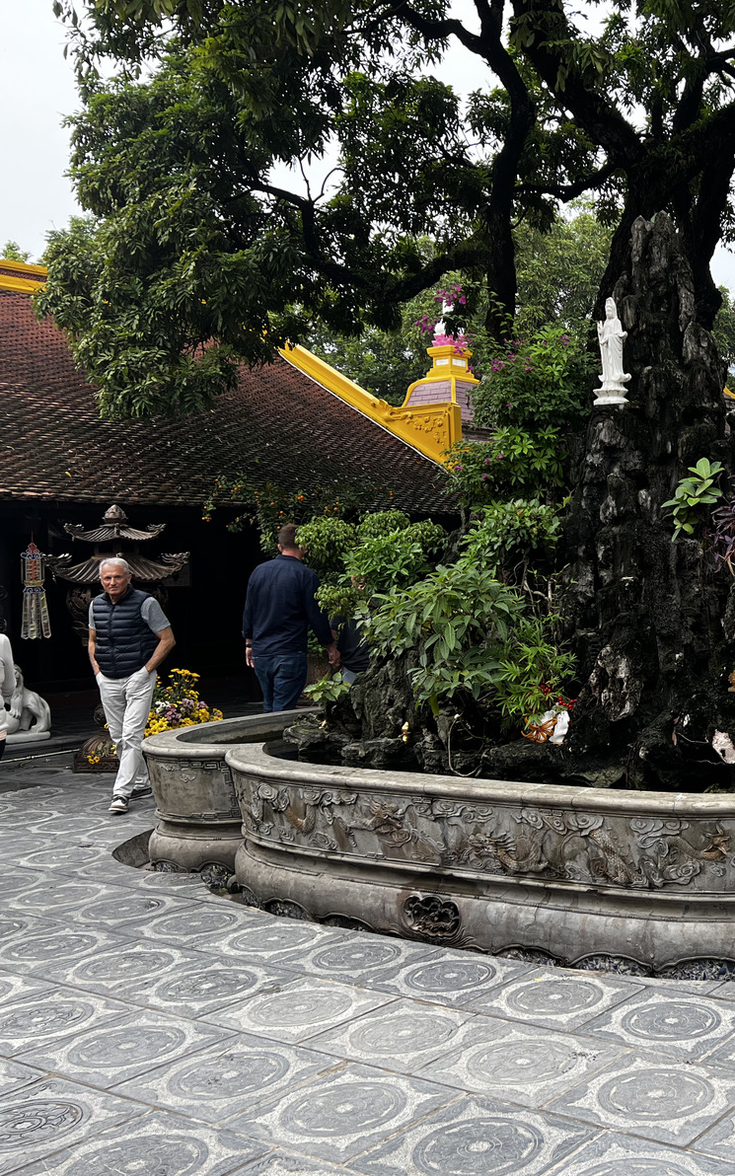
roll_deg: +1.0
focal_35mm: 37
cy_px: 588
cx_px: 721
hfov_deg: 32.0
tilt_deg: -1.1
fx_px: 1186
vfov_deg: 52.7
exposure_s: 1/154
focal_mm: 5.7
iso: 64
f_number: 1.5
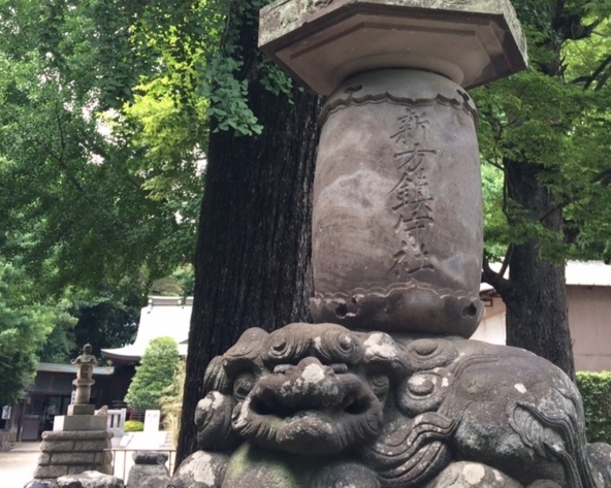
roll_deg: +1.8
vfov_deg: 29.5
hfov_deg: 37.9
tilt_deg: +21.4
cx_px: 374
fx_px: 886
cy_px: 45
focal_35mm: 49
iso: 32
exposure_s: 1/160
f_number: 2.2
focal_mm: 4.15
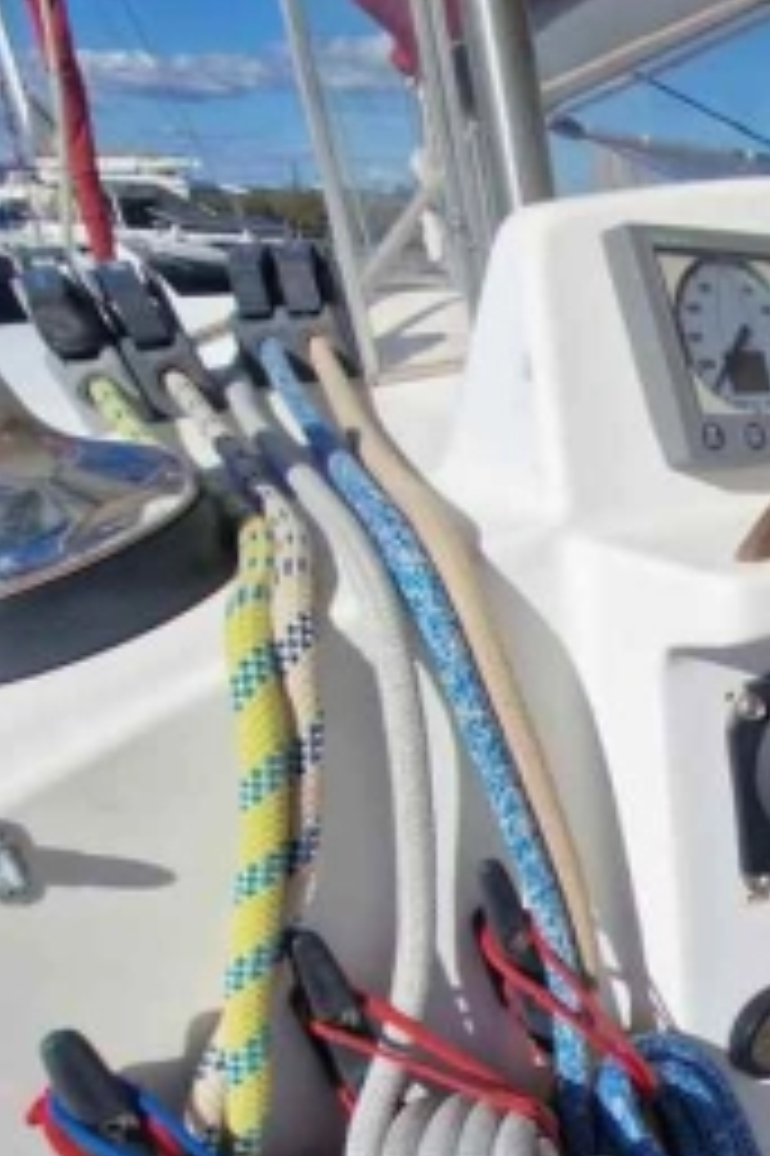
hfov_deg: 30.0
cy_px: 857
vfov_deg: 60.5
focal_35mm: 29
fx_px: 932
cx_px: 1108
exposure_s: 1/3776
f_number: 2.2
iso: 50
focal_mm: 2.2
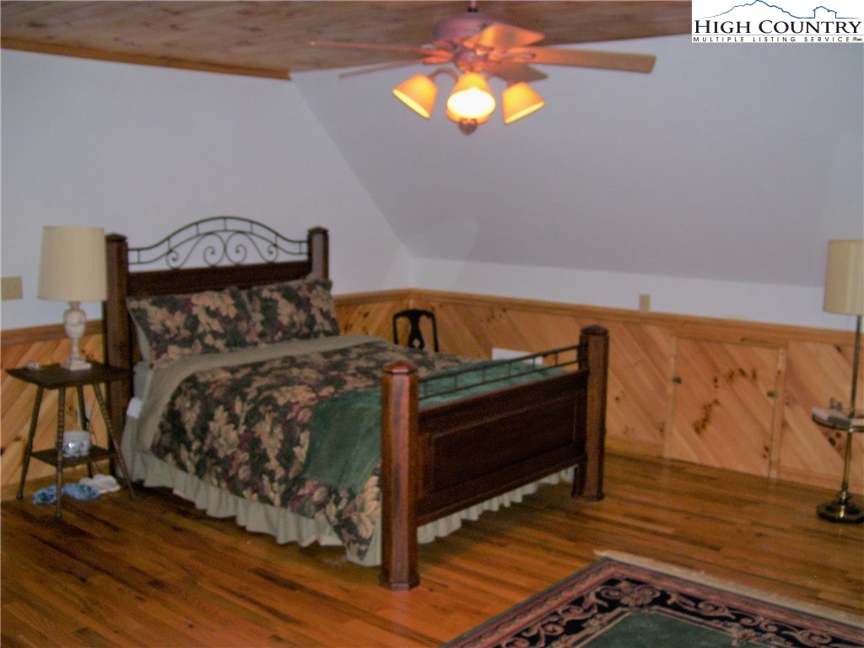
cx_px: 432
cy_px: 324
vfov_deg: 38.7
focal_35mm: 37
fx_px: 924
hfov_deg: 50.1
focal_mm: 6
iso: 80
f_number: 2.7
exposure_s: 1/60
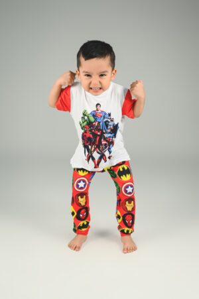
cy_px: 150
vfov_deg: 54.5
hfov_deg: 37.8
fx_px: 291
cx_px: 100
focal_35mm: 35
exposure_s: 1/200
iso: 200
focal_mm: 35
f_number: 2.8
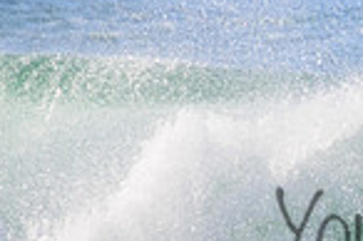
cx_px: 532
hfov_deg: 0.6
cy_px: 205
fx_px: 32039
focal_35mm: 3181
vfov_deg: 0.4
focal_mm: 800
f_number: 11
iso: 1400
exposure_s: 1/2000
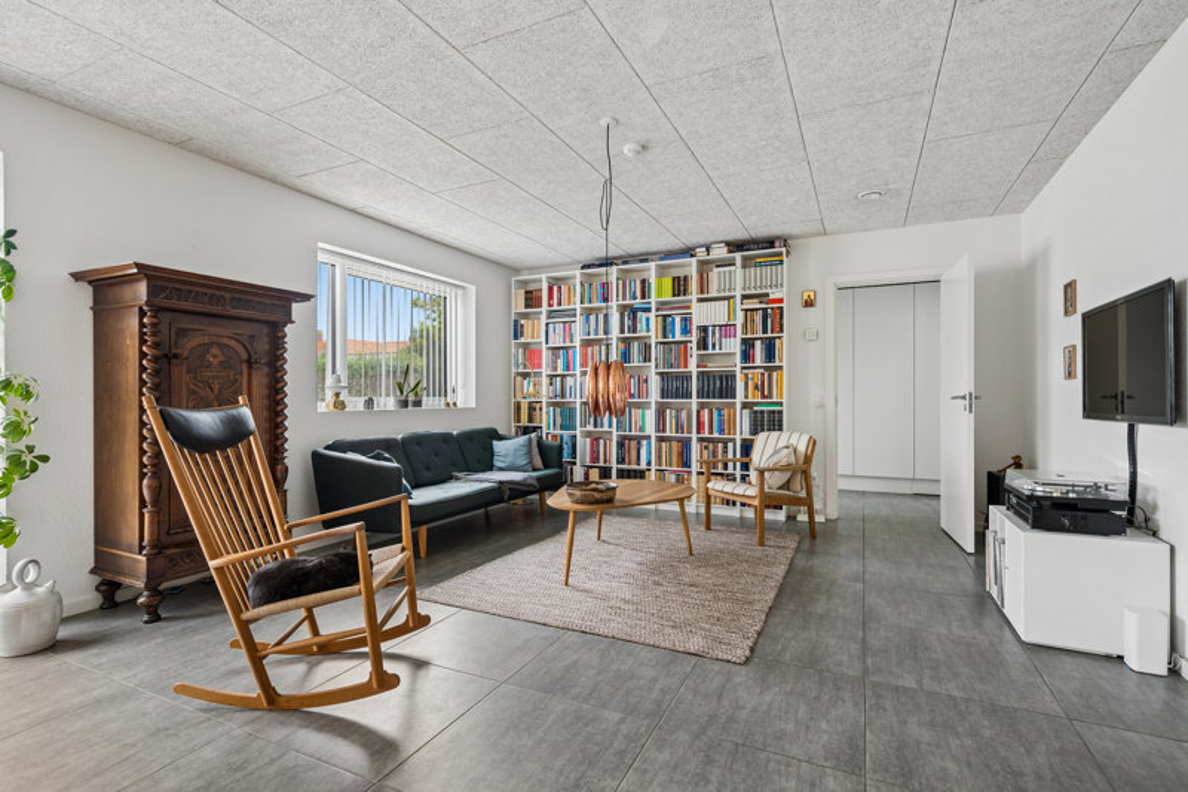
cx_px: 594
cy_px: 396
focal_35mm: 16
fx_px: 528
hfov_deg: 96.7
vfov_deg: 73.7
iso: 400
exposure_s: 1/2.5
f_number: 6.3
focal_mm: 16
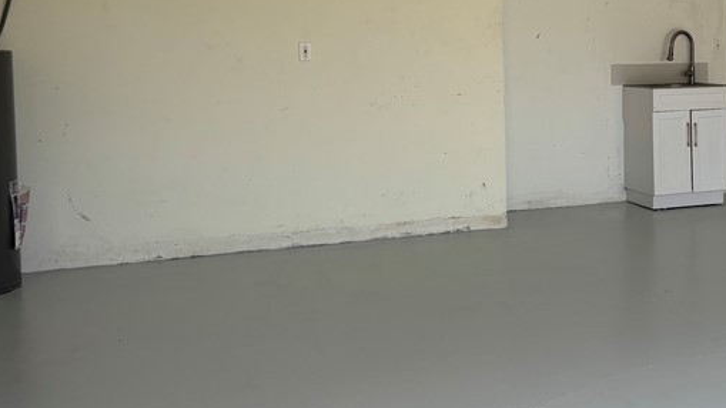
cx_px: 699
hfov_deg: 33.9
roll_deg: +0.3
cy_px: 96
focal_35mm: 57
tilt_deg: -3.5
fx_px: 1097
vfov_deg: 20.9
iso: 50
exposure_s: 1/716
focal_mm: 5.96
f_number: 1.6
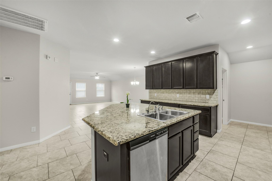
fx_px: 106
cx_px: 136
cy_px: 90
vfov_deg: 81.2
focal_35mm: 14
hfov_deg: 104.2
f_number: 11
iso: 500
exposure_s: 1/10
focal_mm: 14
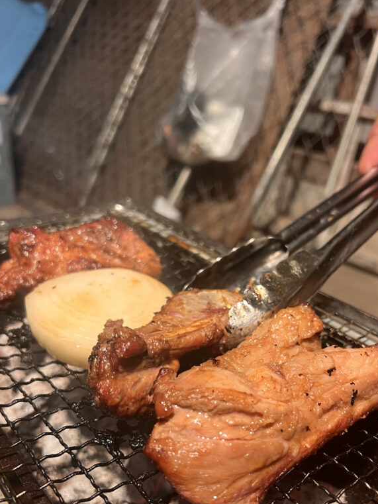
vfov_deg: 51.8
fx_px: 509
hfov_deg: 40.5
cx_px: 228
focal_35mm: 35
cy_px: 327
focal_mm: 5.7
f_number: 1.5
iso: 160
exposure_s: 1/50
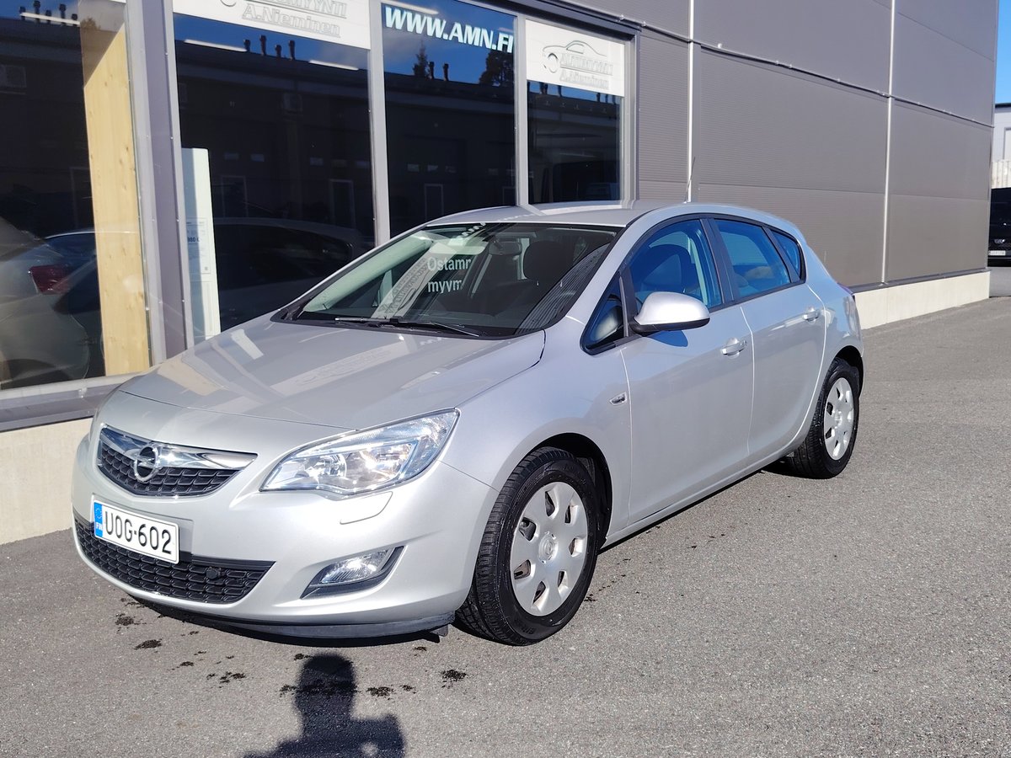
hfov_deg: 52.6
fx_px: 1022
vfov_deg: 40.7
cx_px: 506
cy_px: 379
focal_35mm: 35
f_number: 1.75
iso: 100
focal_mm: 5.25
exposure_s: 1/1057
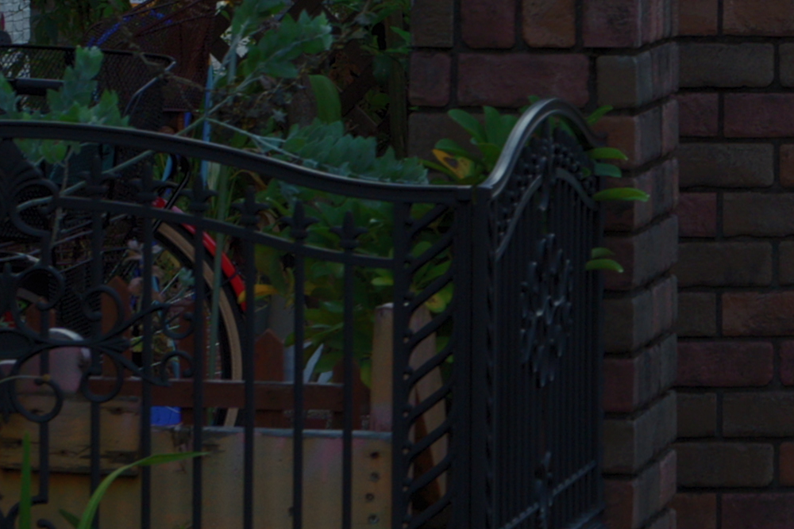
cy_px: -397
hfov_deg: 5.6
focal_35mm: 360
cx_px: 1571
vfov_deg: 3.8
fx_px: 7941
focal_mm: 60
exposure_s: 1/125
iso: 640
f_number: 8
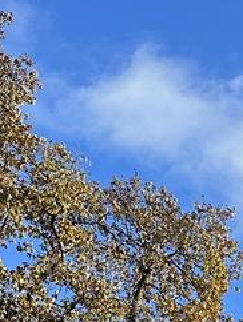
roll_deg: -0.8
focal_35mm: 119
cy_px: 532
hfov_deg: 11.5
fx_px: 1112
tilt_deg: +19.6
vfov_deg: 14.9
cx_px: 446
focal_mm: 6.86
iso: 80
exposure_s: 1/2732
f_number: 1.78
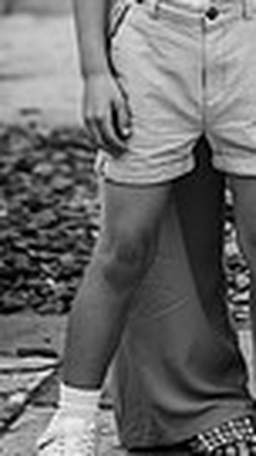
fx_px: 3570
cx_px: 477
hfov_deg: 4.1
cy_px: -193
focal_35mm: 296
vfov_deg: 7.2
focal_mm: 85
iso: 100
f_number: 2.2
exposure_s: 1/1600
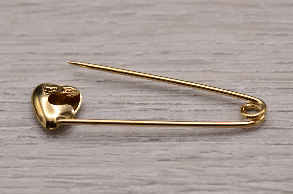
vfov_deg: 8.7
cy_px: 97
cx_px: 146
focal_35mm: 158
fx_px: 1279
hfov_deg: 13.1
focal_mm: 105
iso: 100
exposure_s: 1/30
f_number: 14
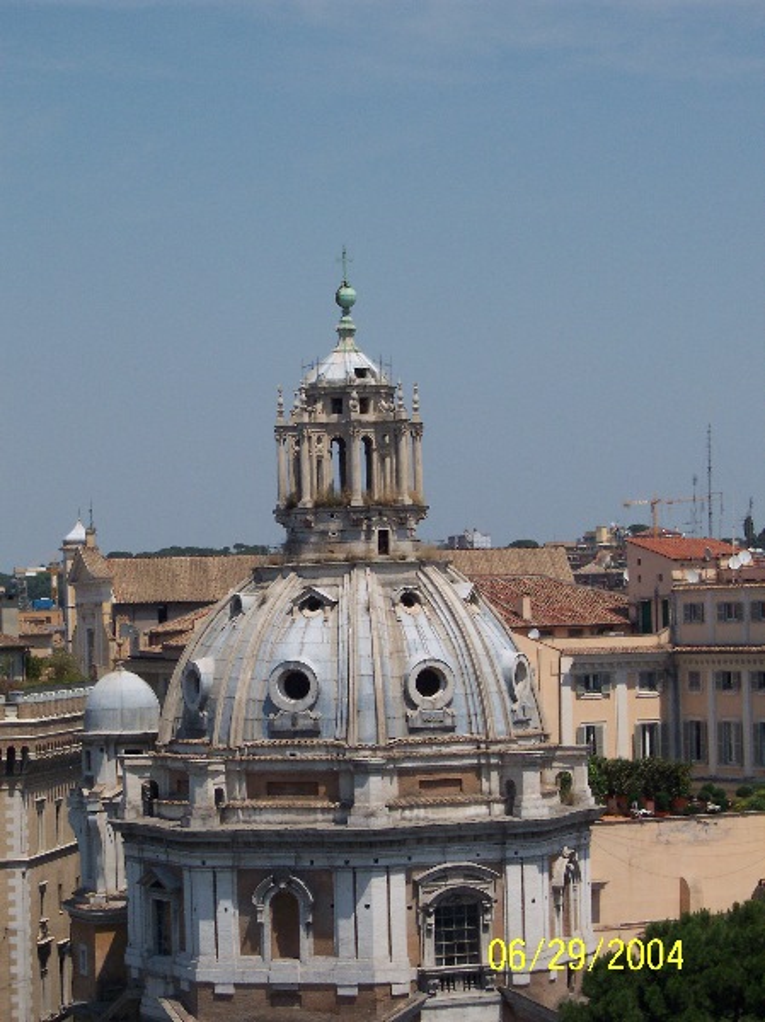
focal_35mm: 114
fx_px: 3364
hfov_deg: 13.0
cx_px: 382
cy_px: 511
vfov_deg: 17.3
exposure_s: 1/500
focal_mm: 24
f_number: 8
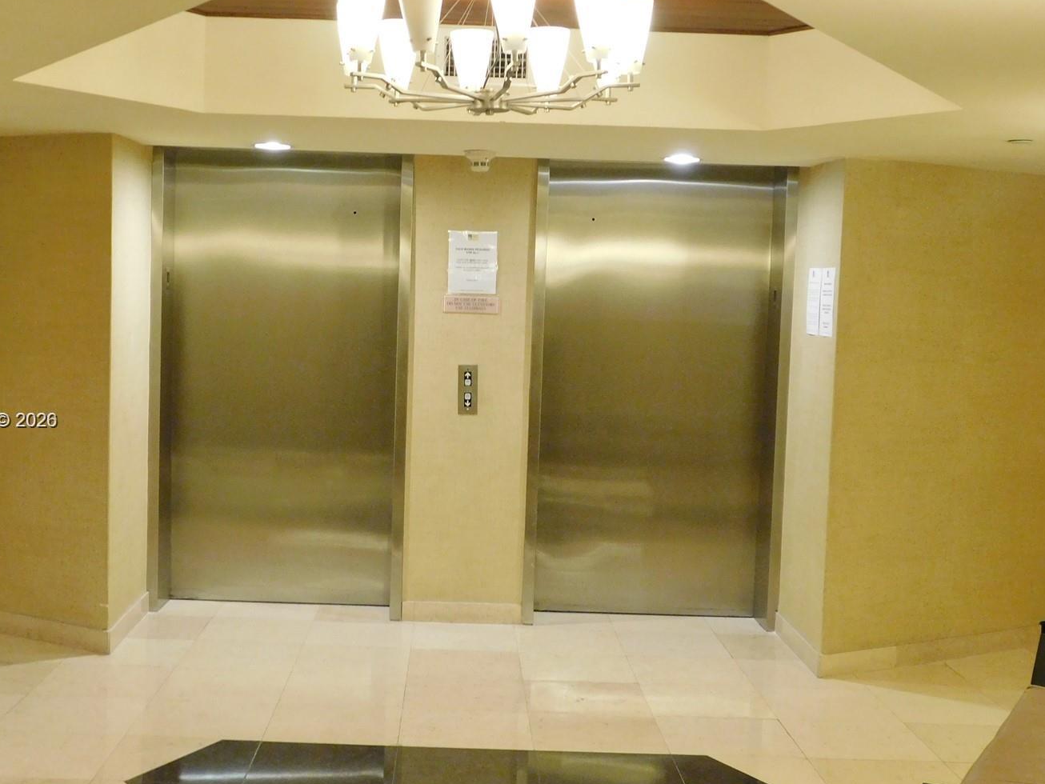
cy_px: 422
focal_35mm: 49
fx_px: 1480
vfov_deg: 29.7
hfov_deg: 38.8
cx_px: 448
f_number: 3.6
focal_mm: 7.1
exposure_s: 1/13
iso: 400
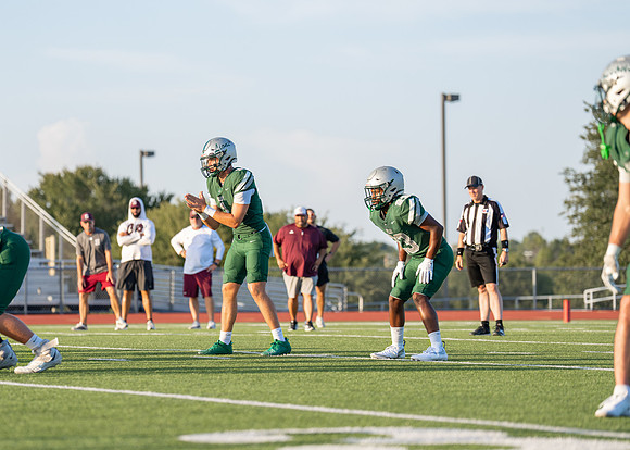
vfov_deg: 8.7
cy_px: 249
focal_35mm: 165
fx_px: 2950
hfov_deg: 12.2
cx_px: 247
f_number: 2.8
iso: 320
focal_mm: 133
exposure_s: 1/2000
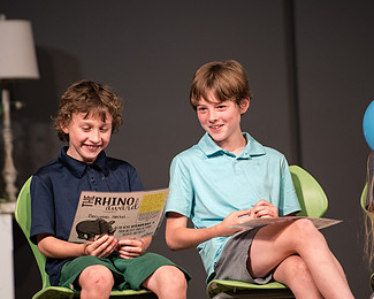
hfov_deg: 5.8
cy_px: 145
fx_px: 3708
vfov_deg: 4.6
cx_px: 206
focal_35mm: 335
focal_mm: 200
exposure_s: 1/200
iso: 800
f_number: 2.8
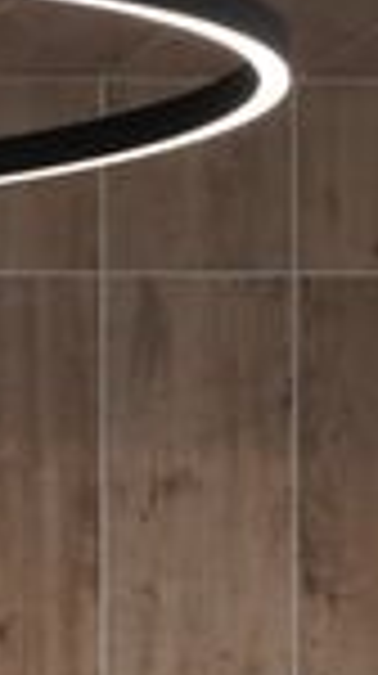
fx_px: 7313
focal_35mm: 409
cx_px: -1346
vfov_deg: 5.2
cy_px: 1339
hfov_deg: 2.8
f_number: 5
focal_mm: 57
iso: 3200
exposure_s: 1/160
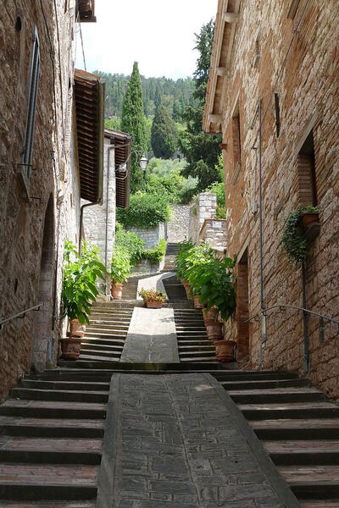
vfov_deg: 41.1
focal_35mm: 48
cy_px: 254
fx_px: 678
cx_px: 170
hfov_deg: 28.1
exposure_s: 1/200
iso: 100
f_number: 5
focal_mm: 17.54
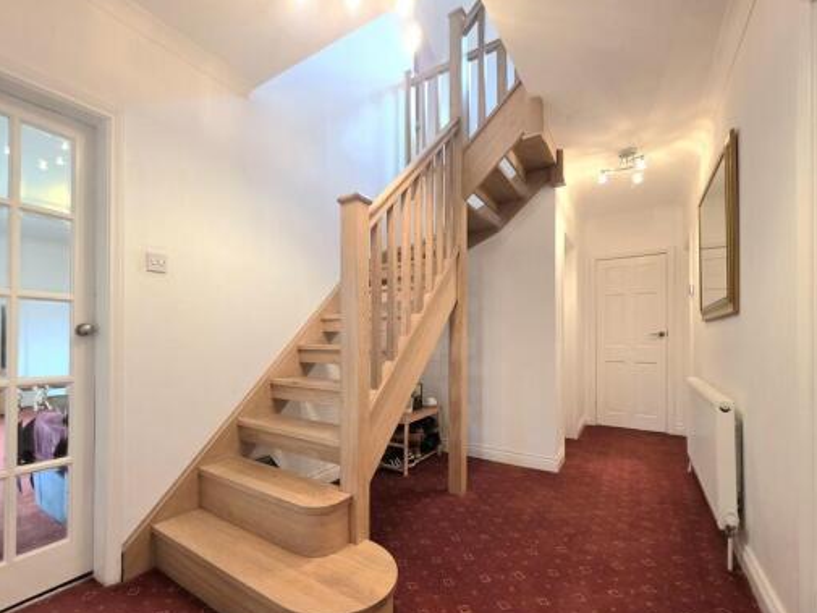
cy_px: 340
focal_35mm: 15
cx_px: 365
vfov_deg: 81.5
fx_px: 354
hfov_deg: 97.8
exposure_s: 1/50.3
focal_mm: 2.2
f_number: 1.9
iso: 160
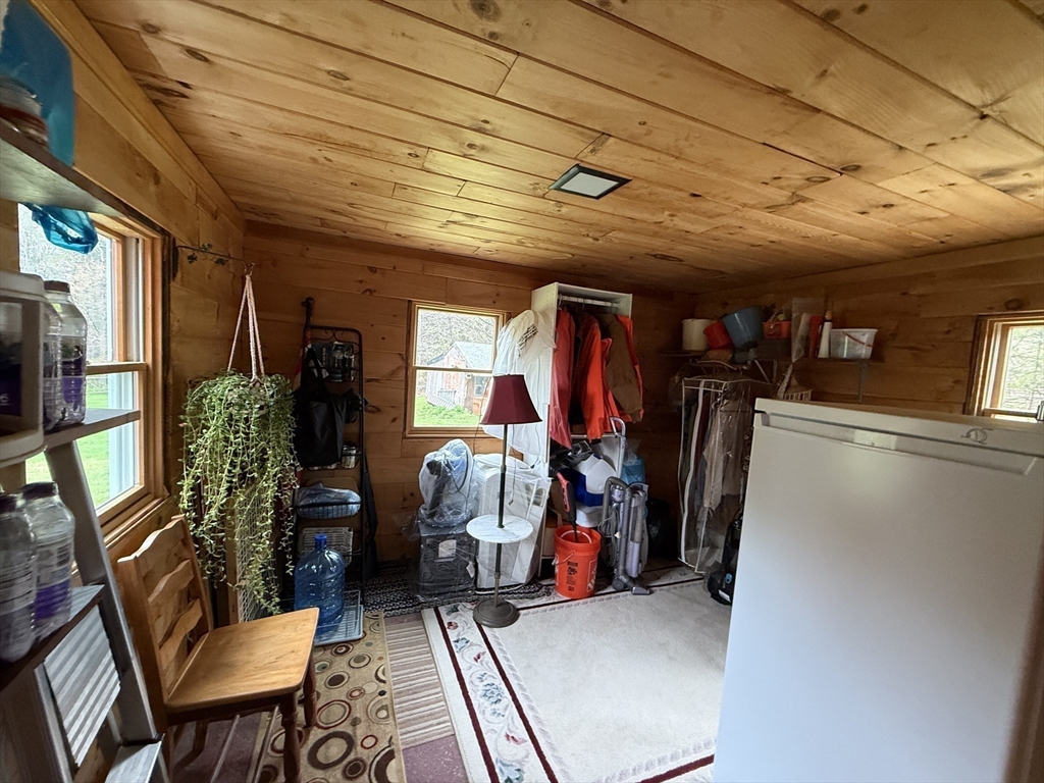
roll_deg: -2.3
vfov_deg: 85.7
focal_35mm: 14
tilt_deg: -3.3
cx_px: 522
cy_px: 392
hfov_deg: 102.1
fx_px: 422
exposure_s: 1/60
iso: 500
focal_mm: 2.22
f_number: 2.2
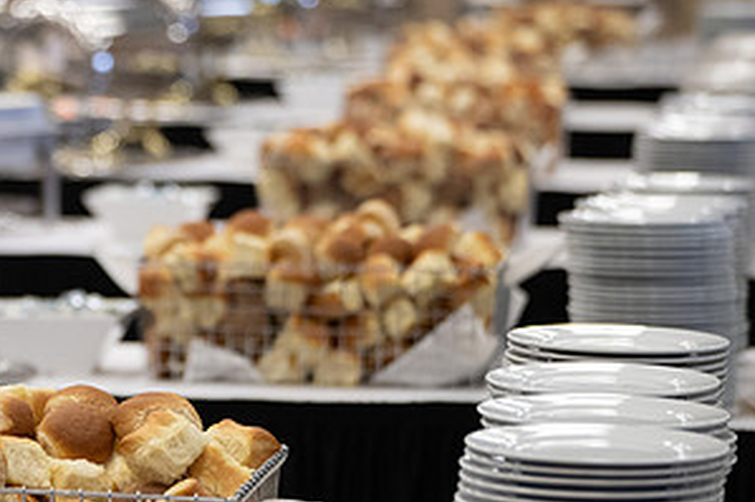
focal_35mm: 204
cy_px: 294
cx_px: 53
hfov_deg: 10.0
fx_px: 4276
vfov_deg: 6.7
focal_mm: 105
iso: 2000
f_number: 2.8
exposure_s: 1/250
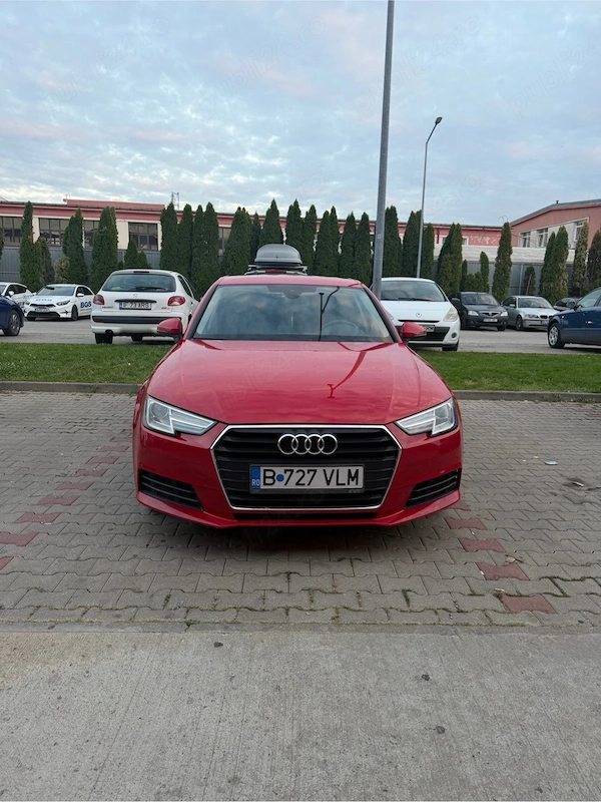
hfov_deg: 56.8
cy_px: 401
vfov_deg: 71.6
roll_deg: -1.6
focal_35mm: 24
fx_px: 556
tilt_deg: -10.3
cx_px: 300
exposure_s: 1/121
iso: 100
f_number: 1.78
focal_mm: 6.76
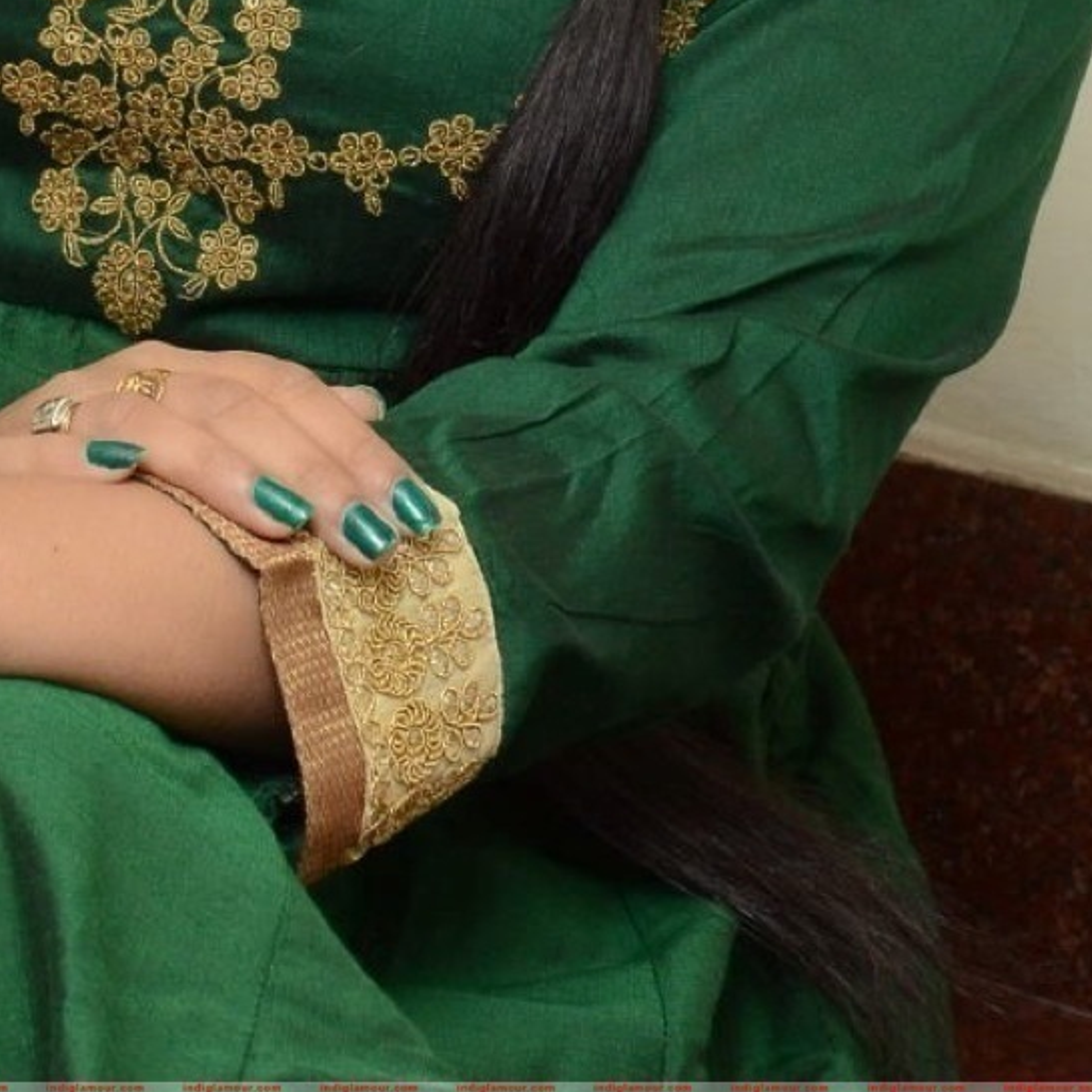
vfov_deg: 7.9
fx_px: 7852
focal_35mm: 220
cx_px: 94
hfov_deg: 7.9
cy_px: -288
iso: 1600
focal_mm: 52
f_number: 7.1
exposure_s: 1/125
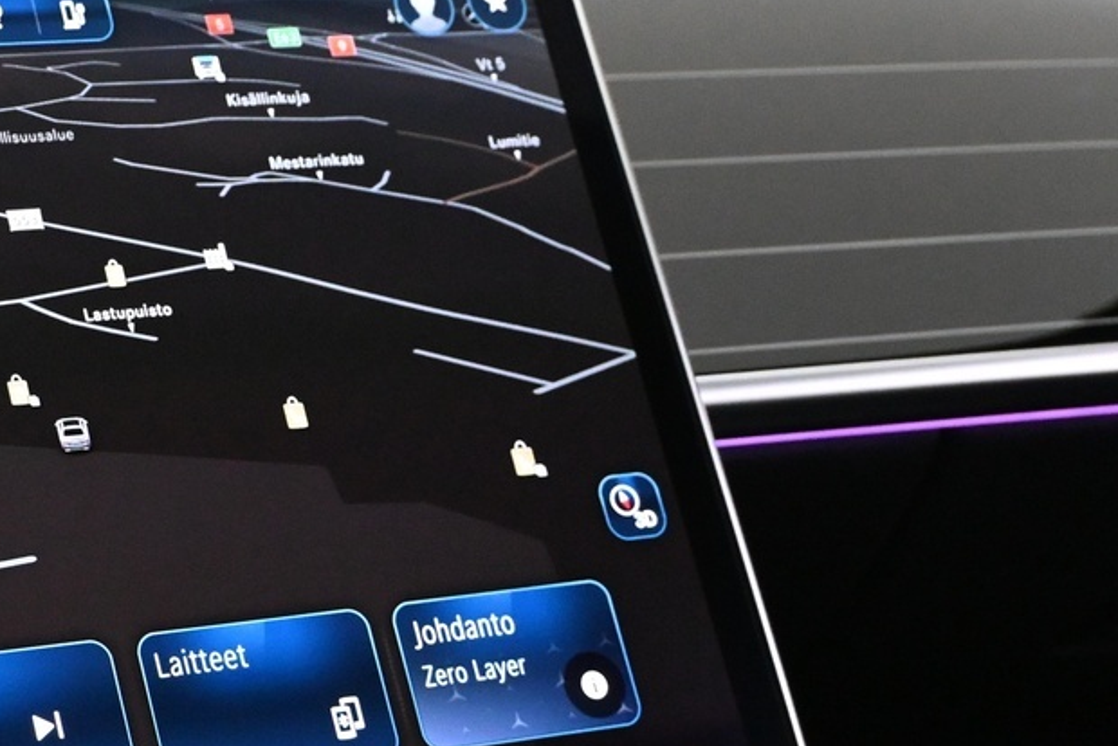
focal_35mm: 96
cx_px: -40
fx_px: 2981
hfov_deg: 20.5
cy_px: 494
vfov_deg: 14.3
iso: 4000
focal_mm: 24.5
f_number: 4.2
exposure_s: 1/60
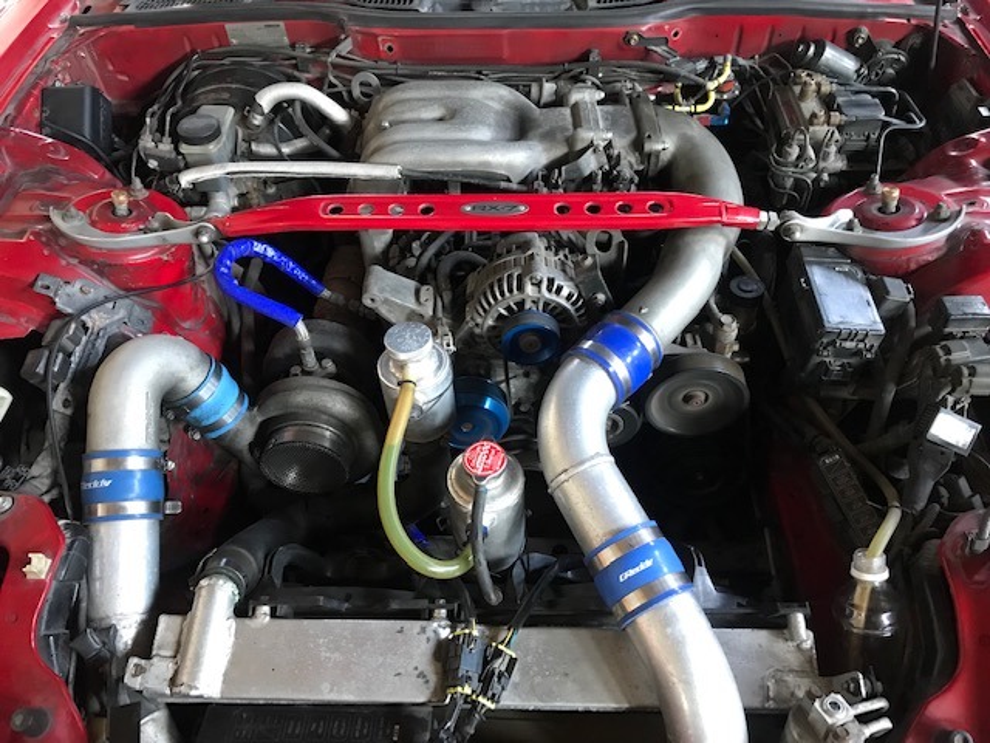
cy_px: 372
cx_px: 495
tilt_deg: -48.8
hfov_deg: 63.4
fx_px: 801
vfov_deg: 49.7
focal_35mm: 28
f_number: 1.8
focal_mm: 3.99
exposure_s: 1/9
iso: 100
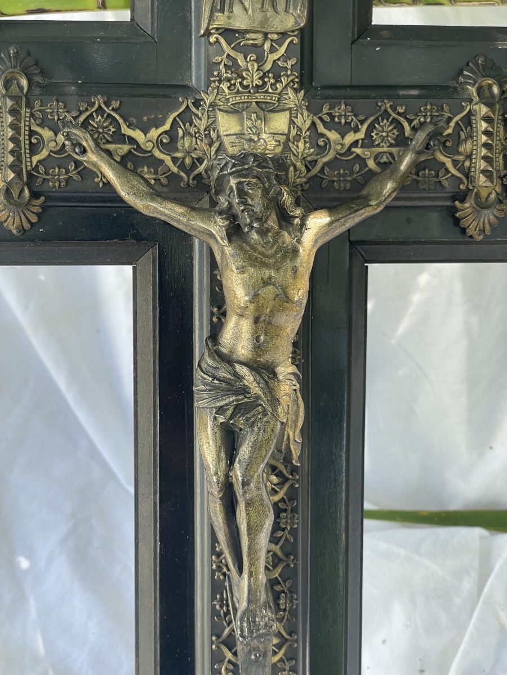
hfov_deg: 28.0
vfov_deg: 36.8
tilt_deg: -48.7
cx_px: 254
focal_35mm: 52
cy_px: 338
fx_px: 1015
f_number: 2
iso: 25
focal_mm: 6
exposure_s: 1/99
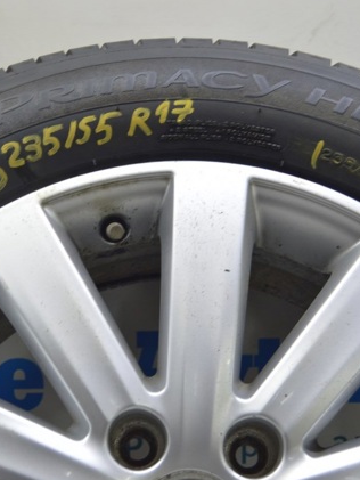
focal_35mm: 70
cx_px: 165
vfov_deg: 27.8
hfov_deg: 21.0
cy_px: 241
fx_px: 970
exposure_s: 1/20
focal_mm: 32
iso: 400
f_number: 5.6
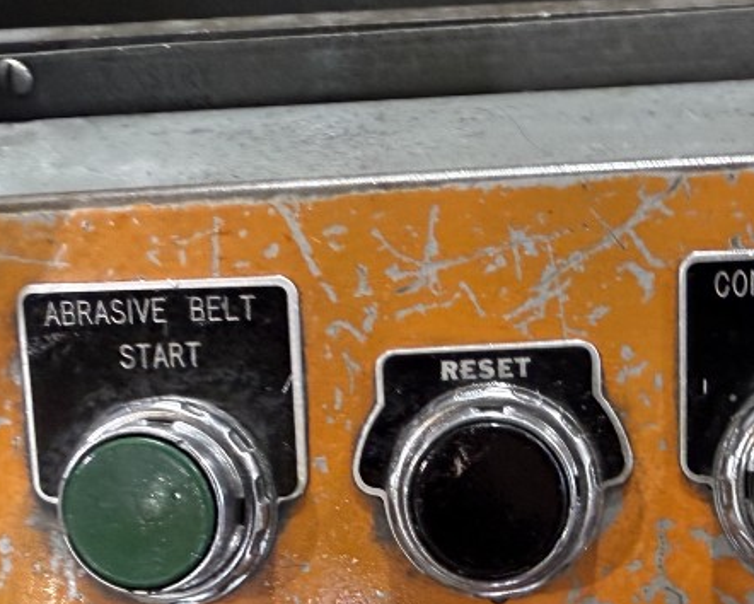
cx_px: 548
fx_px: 1183
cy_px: 599
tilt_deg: -39.9
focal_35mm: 53
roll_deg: +1.1
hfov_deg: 34.7
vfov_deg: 27.1
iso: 320
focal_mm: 2.22
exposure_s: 1/60
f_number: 2.2
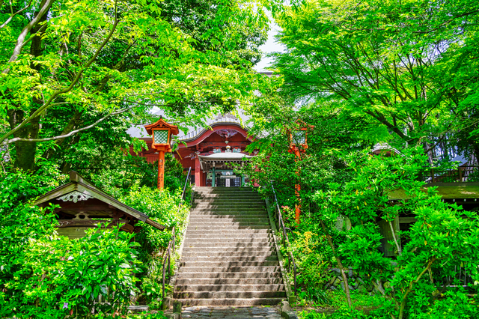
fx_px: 459
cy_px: 160
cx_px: 240
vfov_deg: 38.3
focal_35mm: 34
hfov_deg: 55.1
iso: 100
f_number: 5.6
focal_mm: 23
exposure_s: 1/125
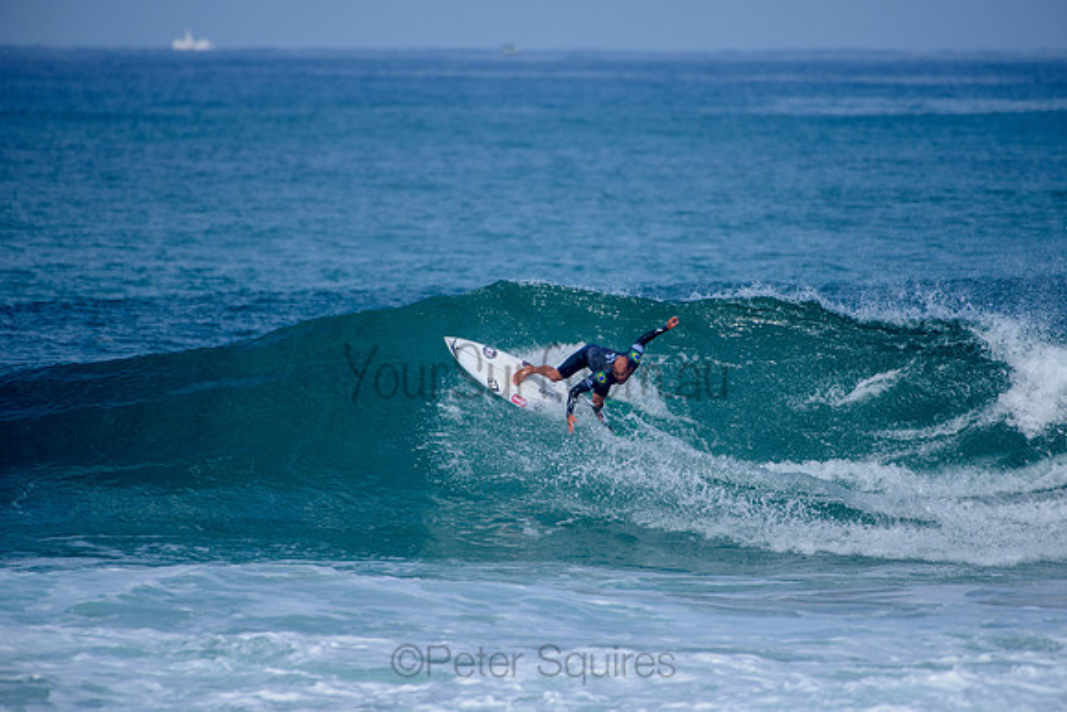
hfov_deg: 3.8
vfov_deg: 2.5
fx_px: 16186
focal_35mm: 546
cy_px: 337
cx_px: 562
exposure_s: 1/2000
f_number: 5.6
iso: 140
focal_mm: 500
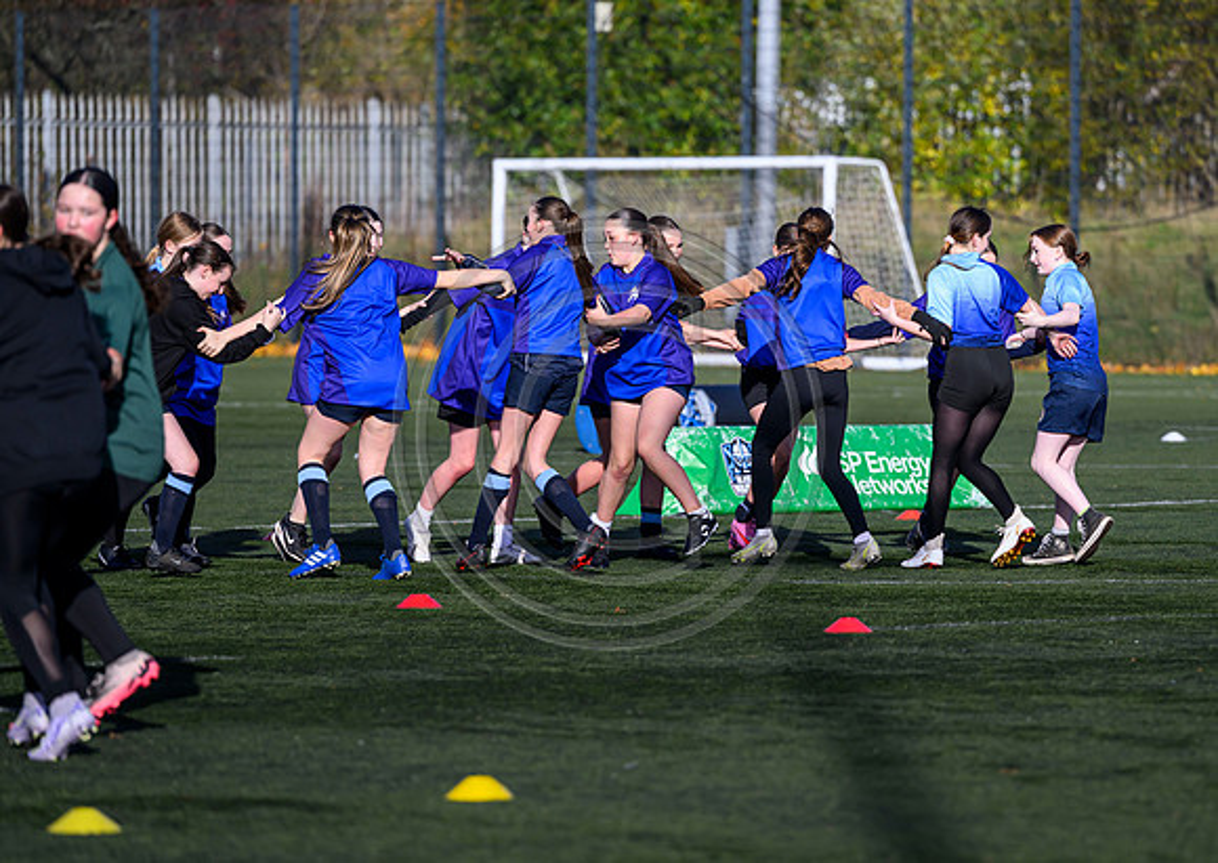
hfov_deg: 8.0
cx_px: 787
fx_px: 8737
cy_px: 413
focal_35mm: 253
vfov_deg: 5.7
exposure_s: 1/5000
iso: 500
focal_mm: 200
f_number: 3.5
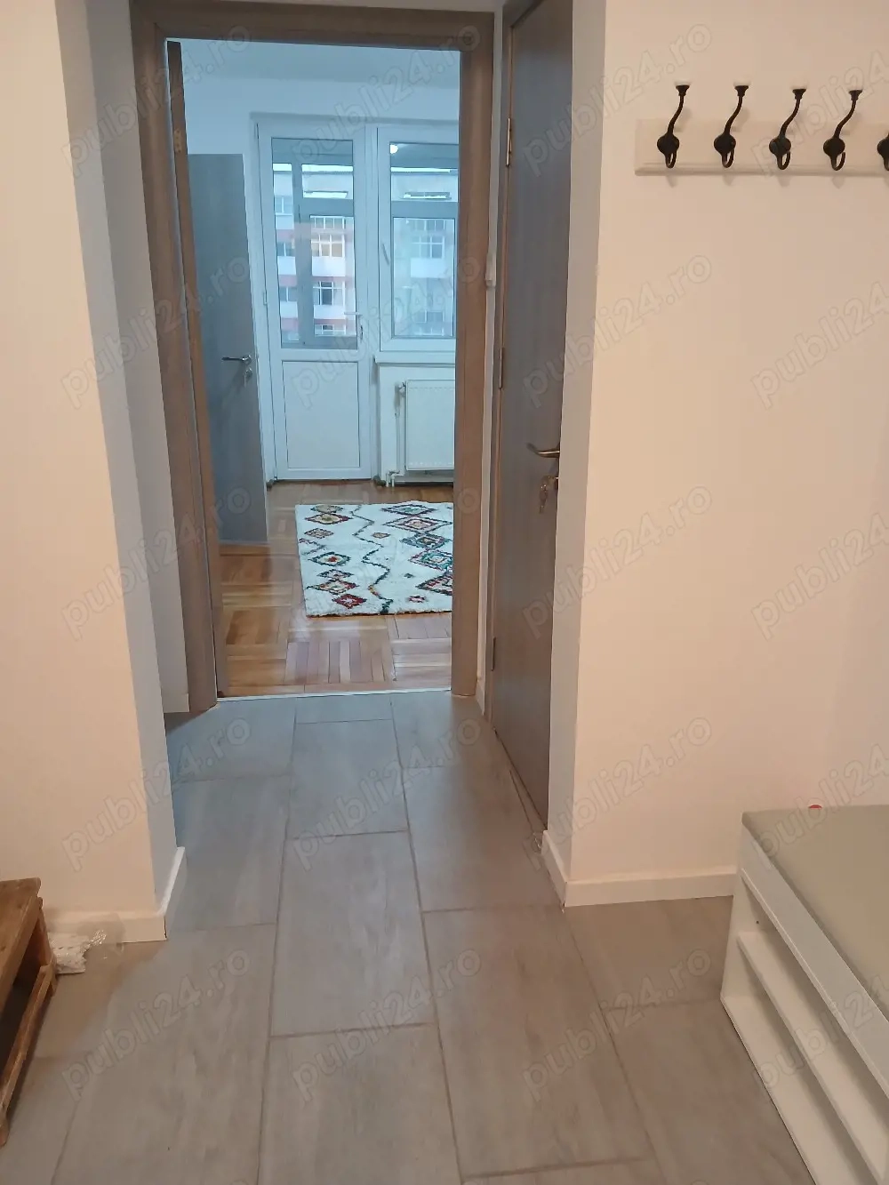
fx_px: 890
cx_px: 444
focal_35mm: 26
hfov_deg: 53.1
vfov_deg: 67.3
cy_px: 592
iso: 250
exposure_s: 1/25.1
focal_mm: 3.98
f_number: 1.8
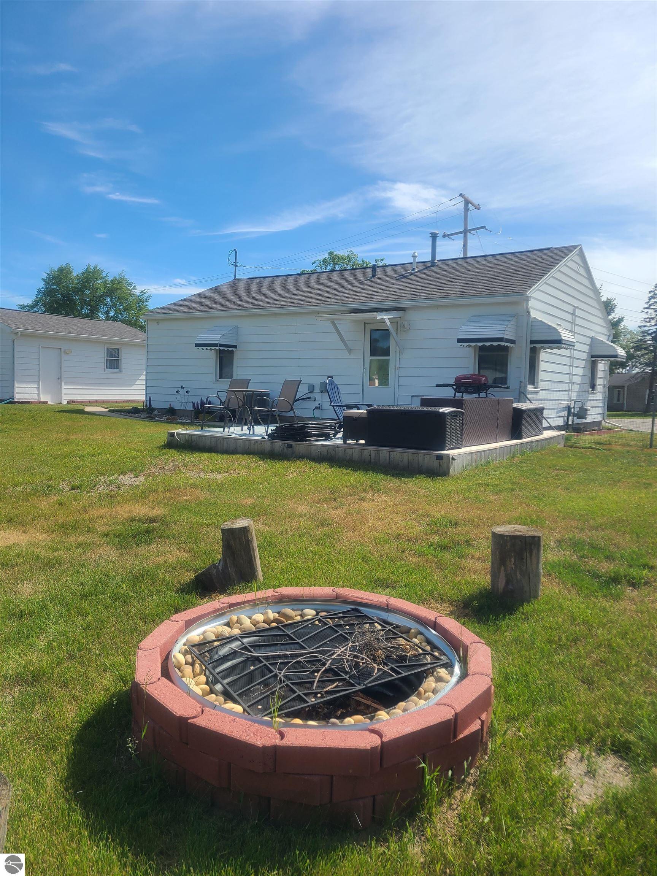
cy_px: 438
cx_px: 328
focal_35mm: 26
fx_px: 658
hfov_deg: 53.1
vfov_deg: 67.3
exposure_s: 1/2265
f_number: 1.8
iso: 40
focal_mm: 5.4
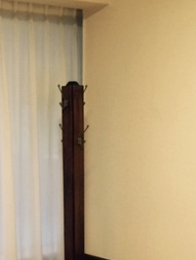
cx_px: 33
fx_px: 550
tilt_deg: -18.5
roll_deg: +1.8
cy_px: 301
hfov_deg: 19.9
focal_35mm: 73
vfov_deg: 24.5
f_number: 2.2
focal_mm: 4.15
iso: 125
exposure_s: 1/17
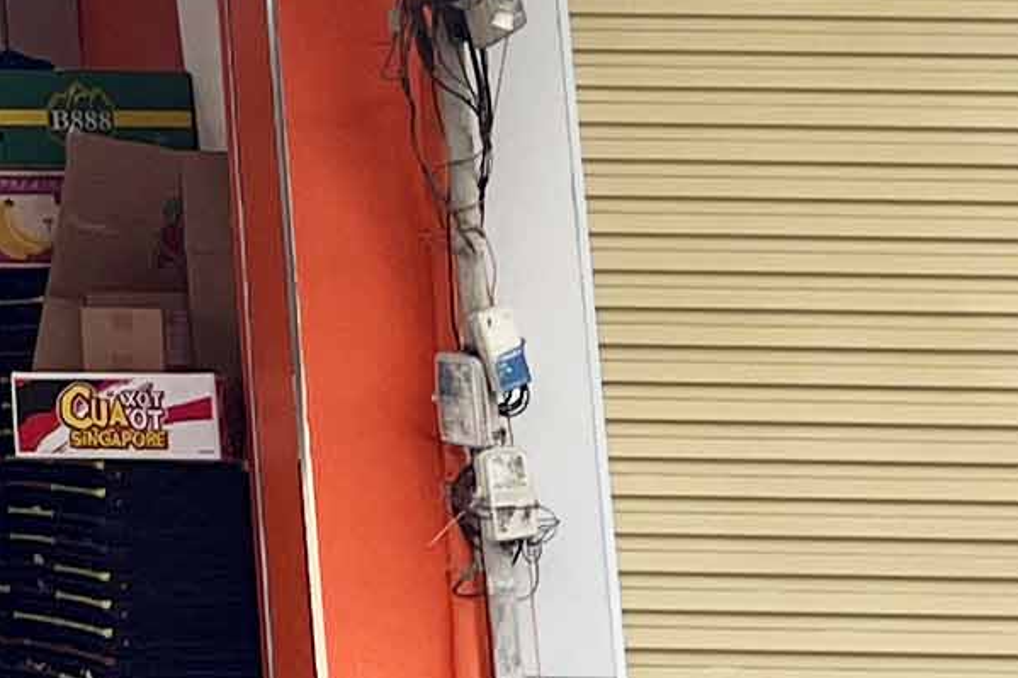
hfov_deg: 10.1
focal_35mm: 182
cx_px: -1281
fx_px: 5145
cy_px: -1064
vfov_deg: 7.0
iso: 50
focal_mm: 5.1
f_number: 1.6
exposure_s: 1/602
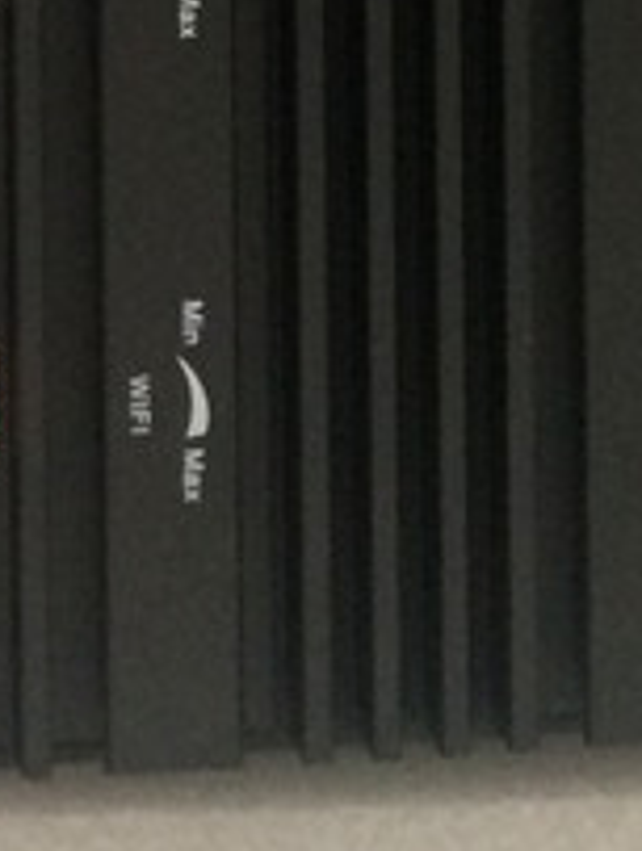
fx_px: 3747
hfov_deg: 9.7
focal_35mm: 152
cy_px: -897
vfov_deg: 11.6
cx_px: 8
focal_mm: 4.15
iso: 200
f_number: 2.2
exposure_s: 1/33
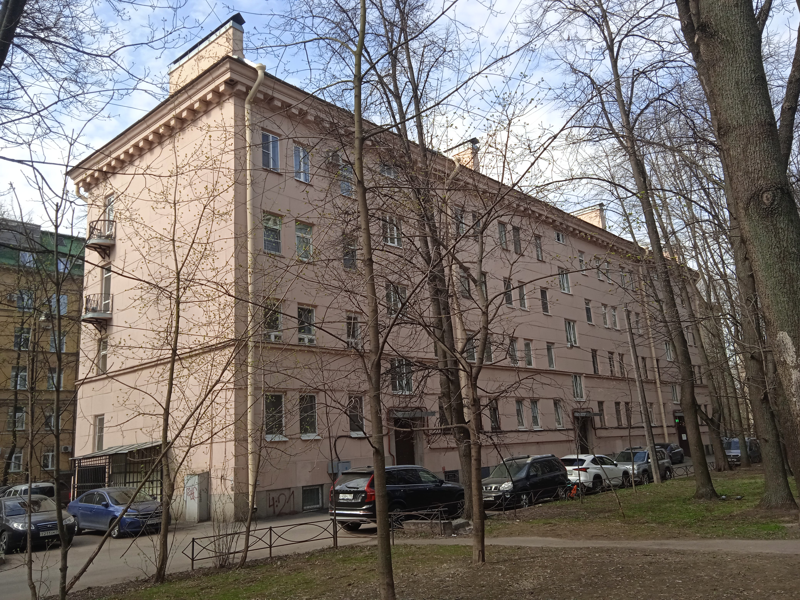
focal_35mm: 28
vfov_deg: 49.7
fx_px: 647
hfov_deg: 63.4
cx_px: 400
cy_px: 300
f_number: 2.2
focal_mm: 3.43
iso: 116
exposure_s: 1/485
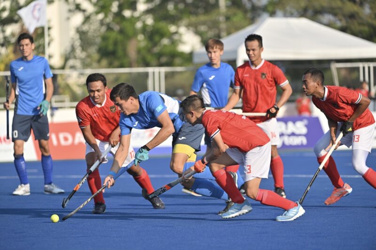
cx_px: 188
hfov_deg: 8.2
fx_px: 2610
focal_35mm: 250
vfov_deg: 5.5
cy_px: 125
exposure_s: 1/1600
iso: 160
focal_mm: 250
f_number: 4
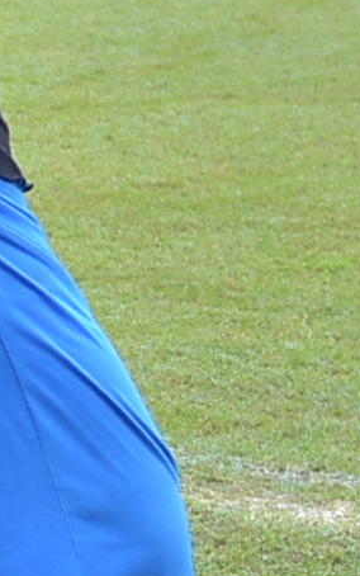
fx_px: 3796
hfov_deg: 4.7
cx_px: -1330
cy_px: -118
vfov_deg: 8.6
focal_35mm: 242
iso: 100
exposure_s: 1/200
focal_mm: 24
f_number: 2.8
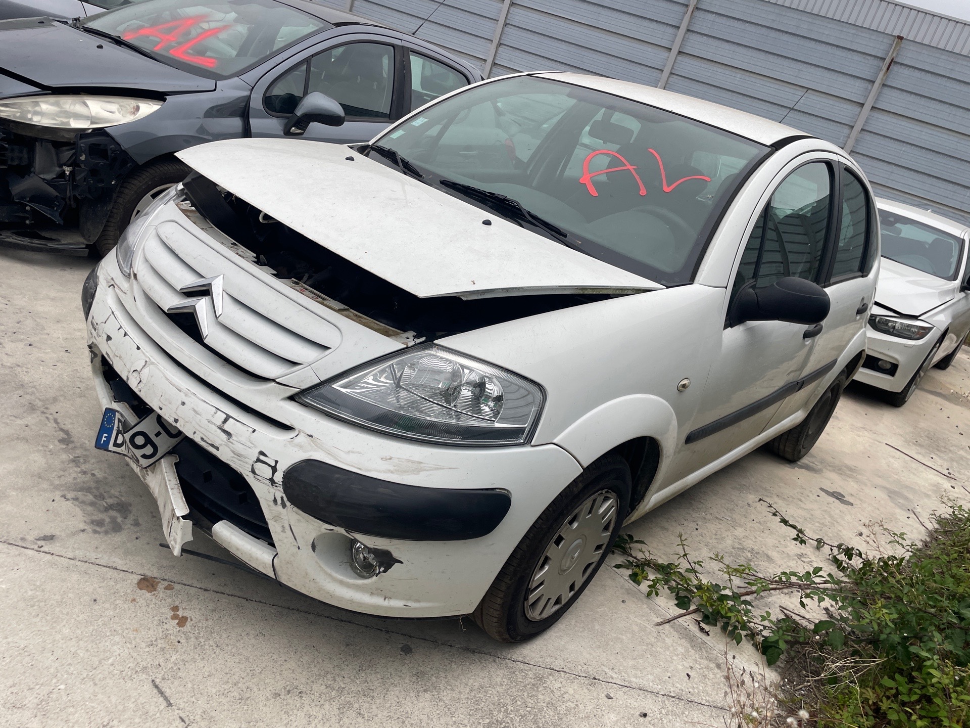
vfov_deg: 53.1
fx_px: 729
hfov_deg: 67.3
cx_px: 485
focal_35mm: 26
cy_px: 364
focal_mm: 4.2
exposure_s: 1/506
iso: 32
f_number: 1.6
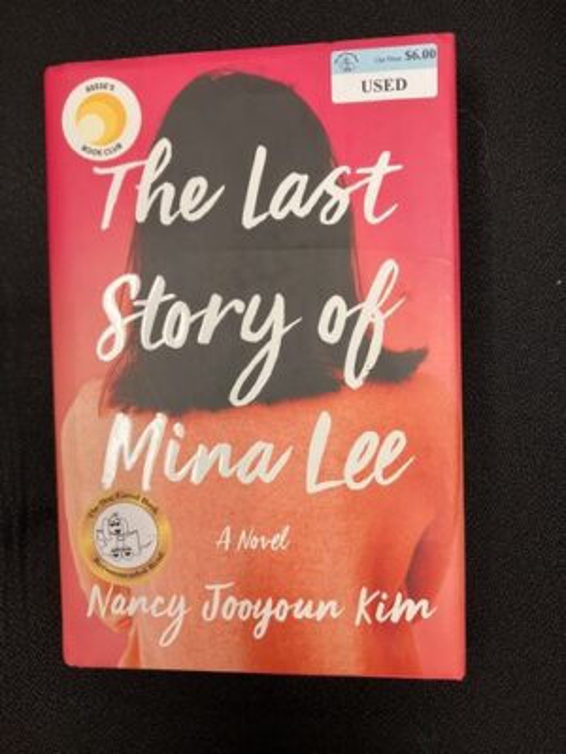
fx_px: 610
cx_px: 283
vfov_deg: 63.4
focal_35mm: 28
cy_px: 377
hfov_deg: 49.7
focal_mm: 3.99
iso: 100
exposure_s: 1/60
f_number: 1.8
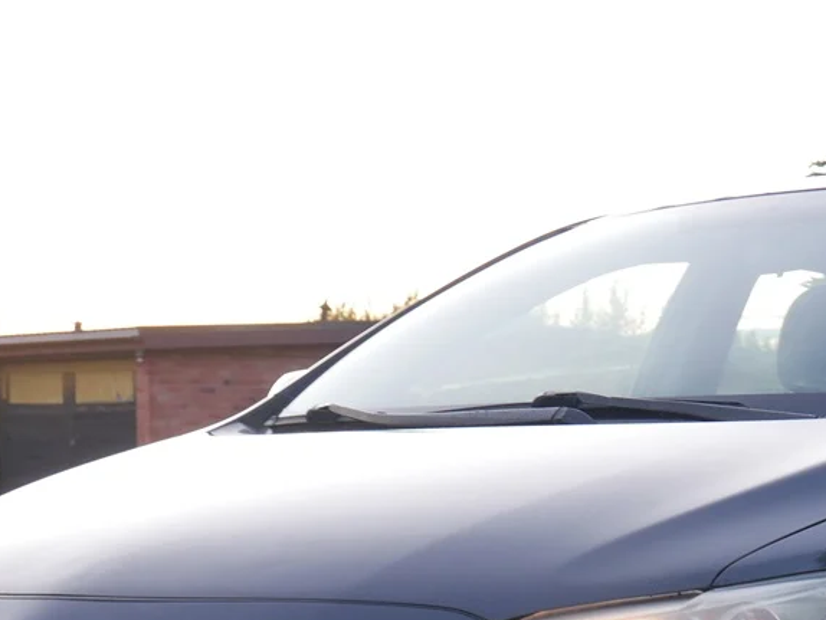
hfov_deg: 20.2
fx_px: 2292
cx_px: 681
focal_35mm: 96
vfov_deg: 15.0
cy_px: 695
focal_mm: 20
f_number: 4.5
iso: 320
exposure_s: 1/60
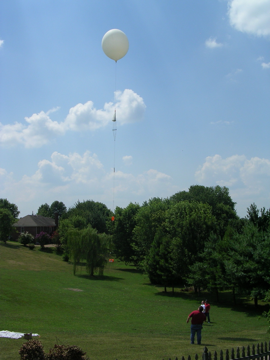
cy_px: 180
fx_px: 395
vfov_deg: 49.0
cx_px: 135
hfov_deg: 37.7
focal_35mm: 38
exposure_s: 1/631
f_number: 5.6
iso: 50
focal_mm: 5.8
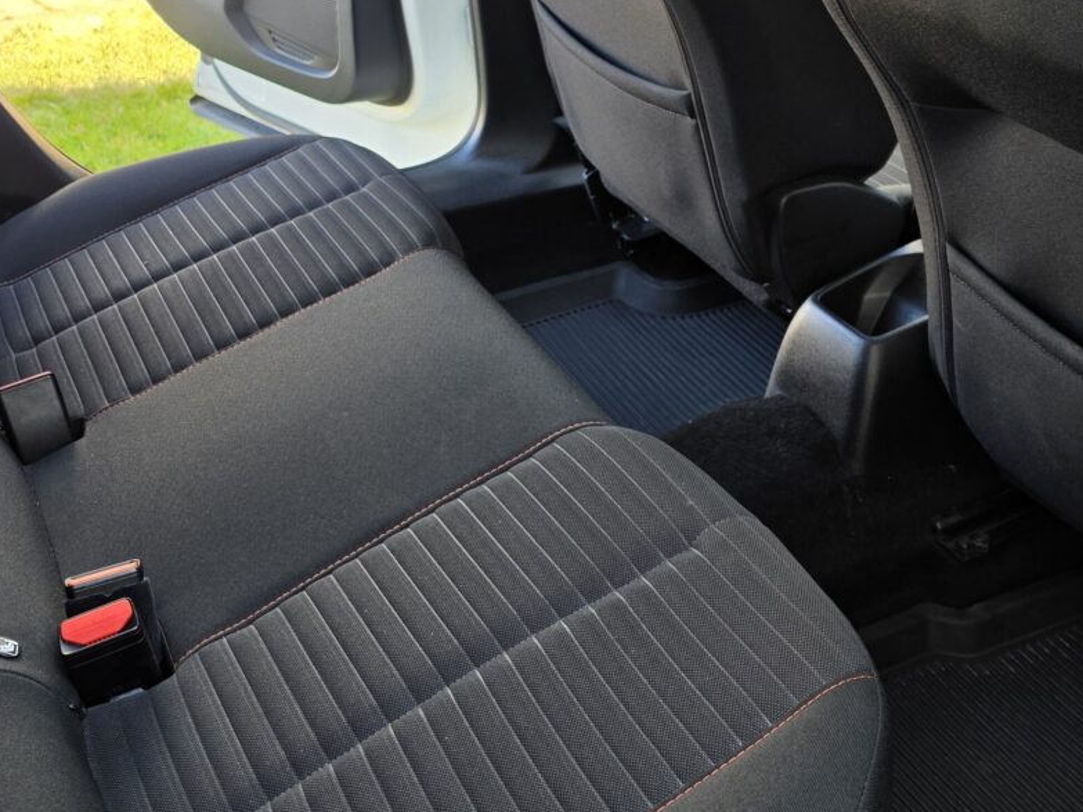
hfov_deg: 40.4
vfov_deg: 30.5
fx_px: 1470
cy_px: 230
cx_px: 611
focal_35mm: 47
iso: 25
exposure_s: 1/180
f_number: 1.4
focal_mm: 6.5
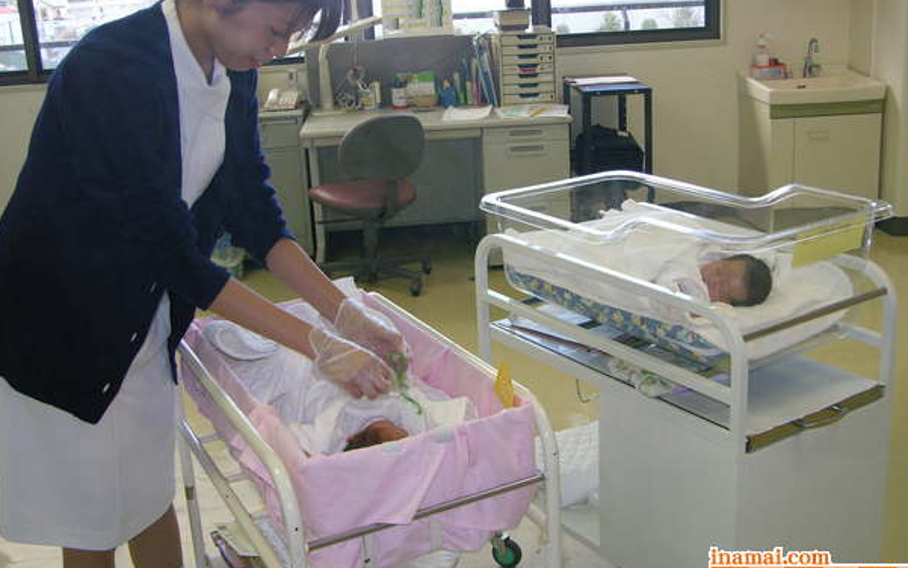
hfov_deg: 45.3
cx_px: 467
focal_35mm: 44
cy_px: 258
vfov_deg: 29.2
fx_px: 1089
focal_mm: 10
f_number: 2.9
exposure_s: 1/60.1
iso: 200
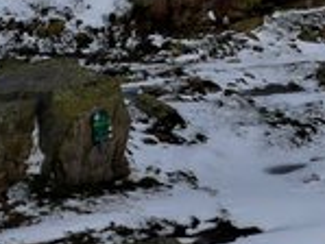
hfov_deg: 9.7
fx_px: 1738
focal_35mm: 185
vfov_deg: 7.7
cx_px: 705
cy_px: -235
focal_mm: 24
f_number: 11
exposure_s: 1/500
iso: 320
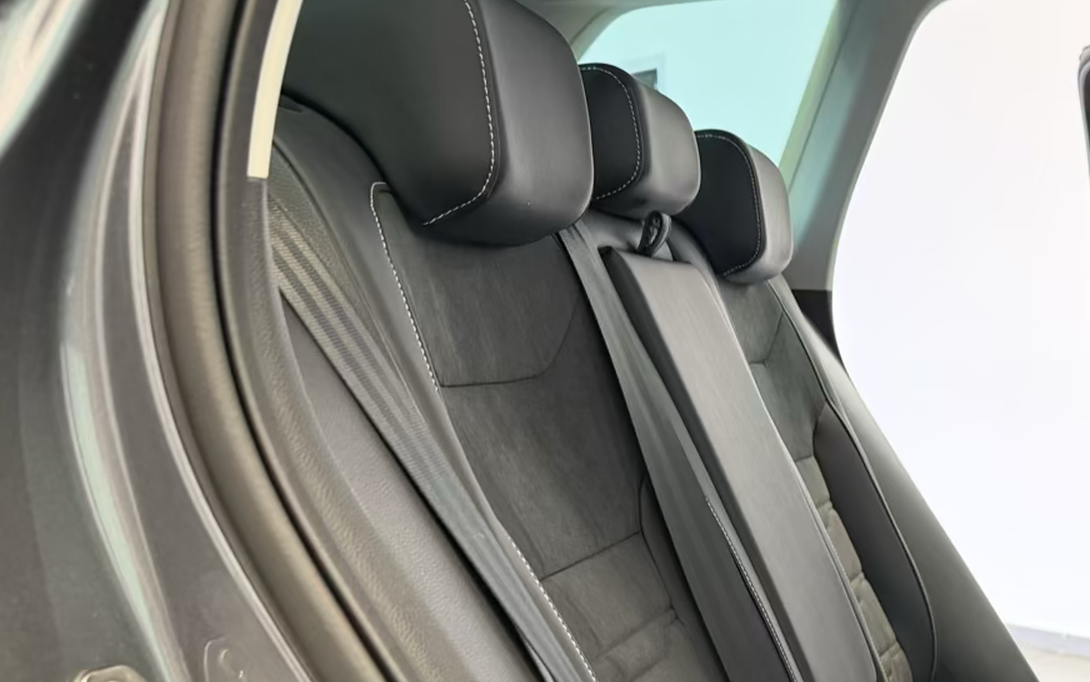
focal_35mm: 50
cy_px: 603
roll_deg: -0.5
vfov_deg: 25.1
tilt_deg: -12.8
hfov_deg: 37.2
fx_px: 1485
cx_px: 1022
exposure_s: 1/60
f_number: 1.78
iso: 320
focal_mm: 6.76
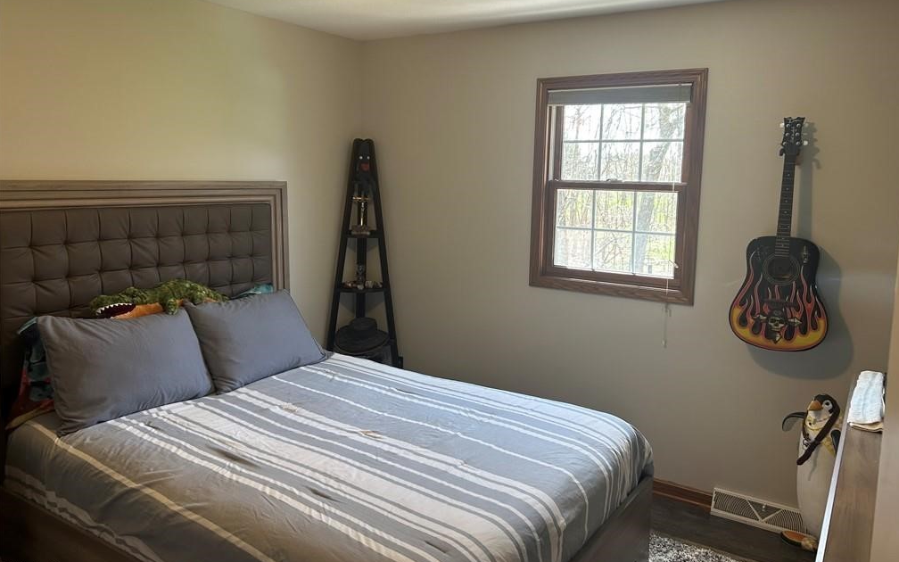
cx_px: 454
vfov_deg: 44.4
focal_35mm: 28
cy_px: 245
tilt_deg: -6.7
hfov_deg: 66.5
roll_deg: -0.5
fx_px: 686
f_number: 1.5
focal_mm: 5.7
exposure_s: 1/60
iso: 80
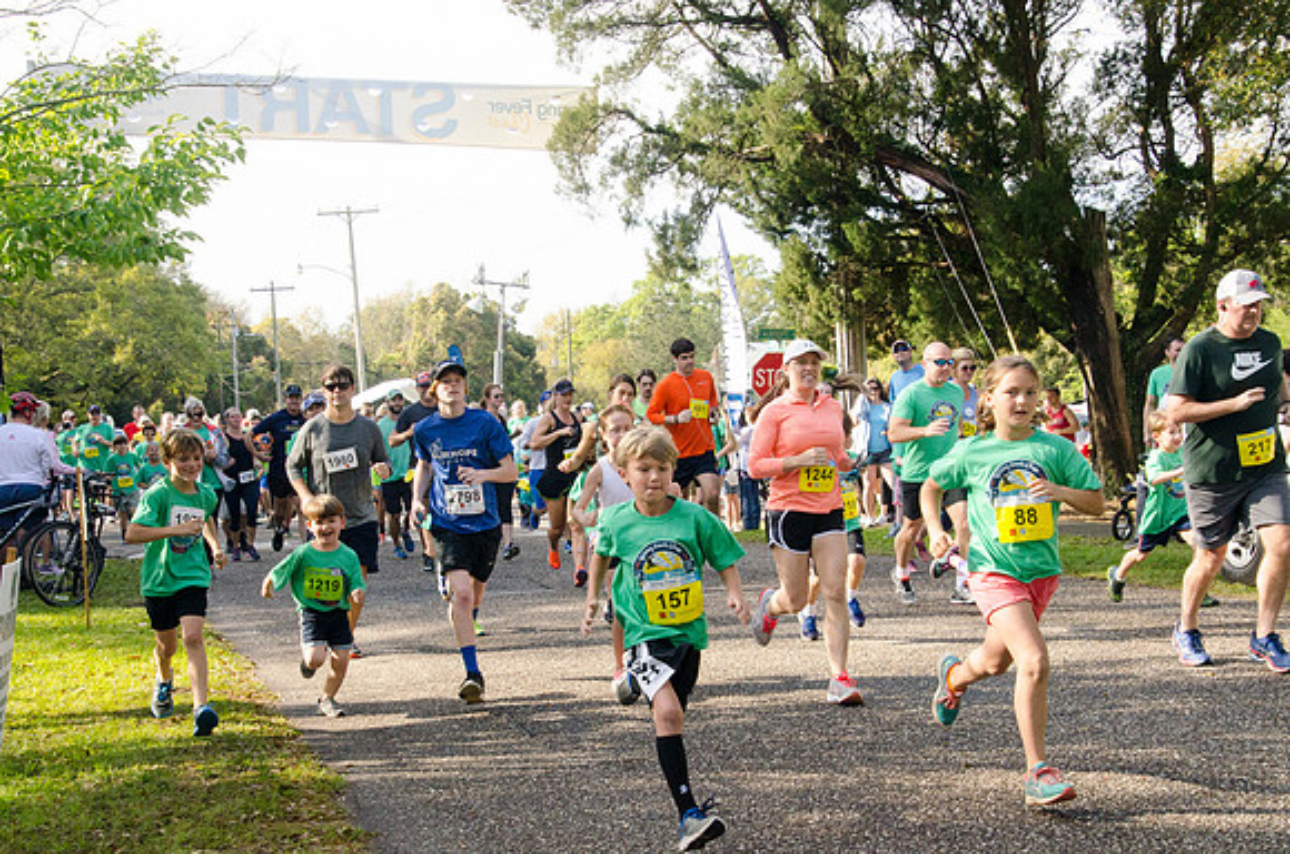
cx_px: 645
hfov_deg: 37.9
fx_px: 1877
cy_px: 427
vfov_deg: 25.6
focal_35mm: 52
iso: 640
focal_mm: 35
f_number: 11
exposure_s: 1/640
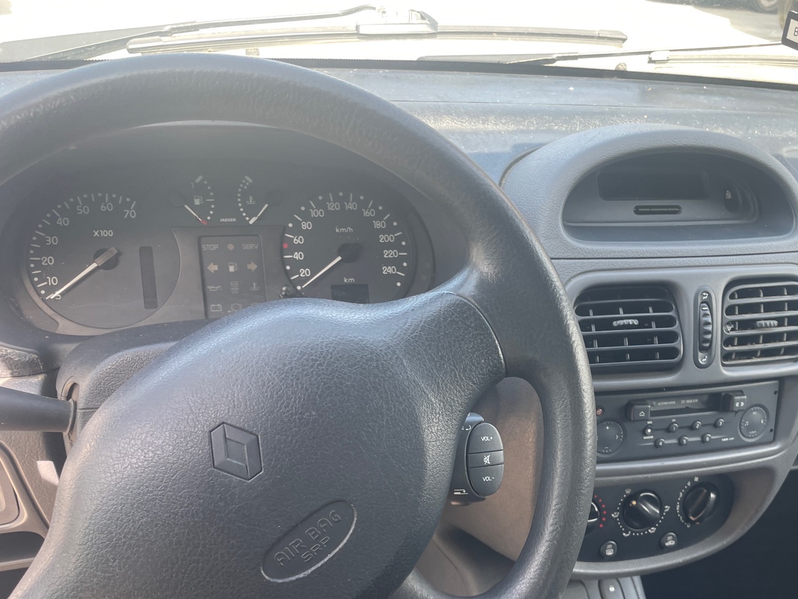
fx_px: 807
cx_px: 501
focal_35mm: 35
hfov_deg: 52.0
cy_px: 401
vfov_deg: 40.2
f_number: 1.6
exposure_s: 1/121
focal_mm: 4.2
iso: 40
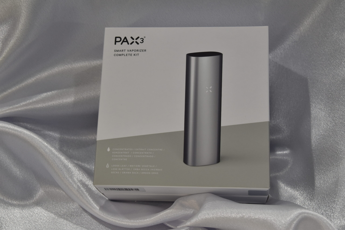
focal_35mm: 69
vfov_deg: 19.7
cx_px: 172
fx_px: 661
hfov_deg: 29.2
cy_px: 115
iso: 500
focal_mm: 46
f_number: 7.1
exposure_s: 1/25
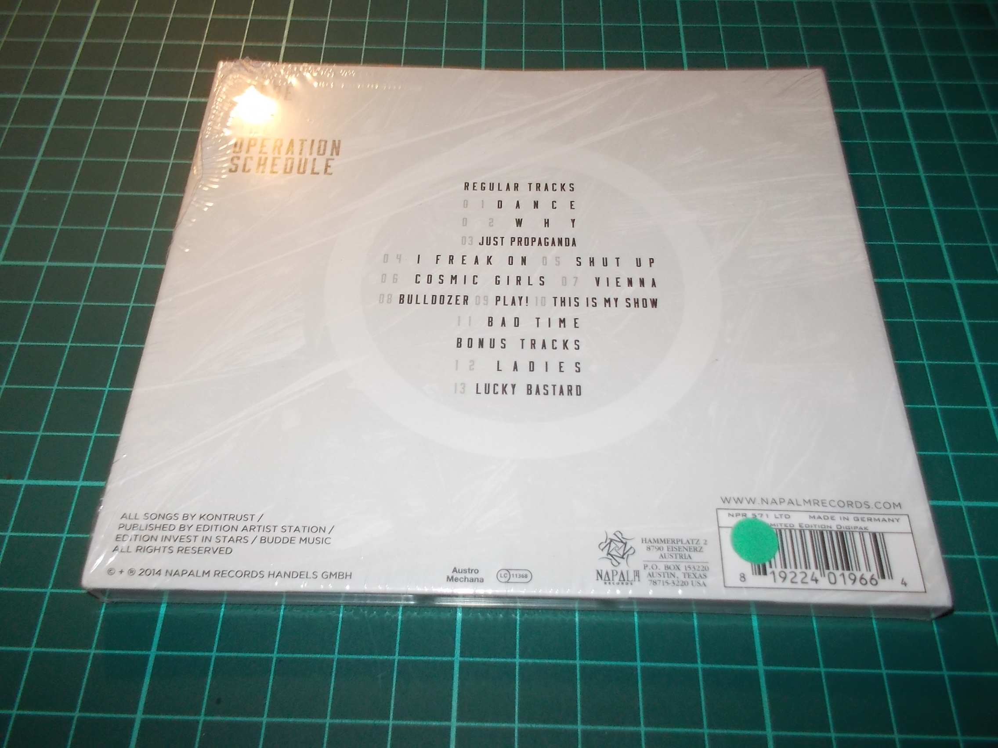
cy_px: 374
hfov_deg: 61.7
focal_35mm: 29
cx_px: 499
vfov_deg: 48.2
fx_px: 836
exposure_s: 1/30
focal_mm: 4.1
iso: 200
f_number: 3.3
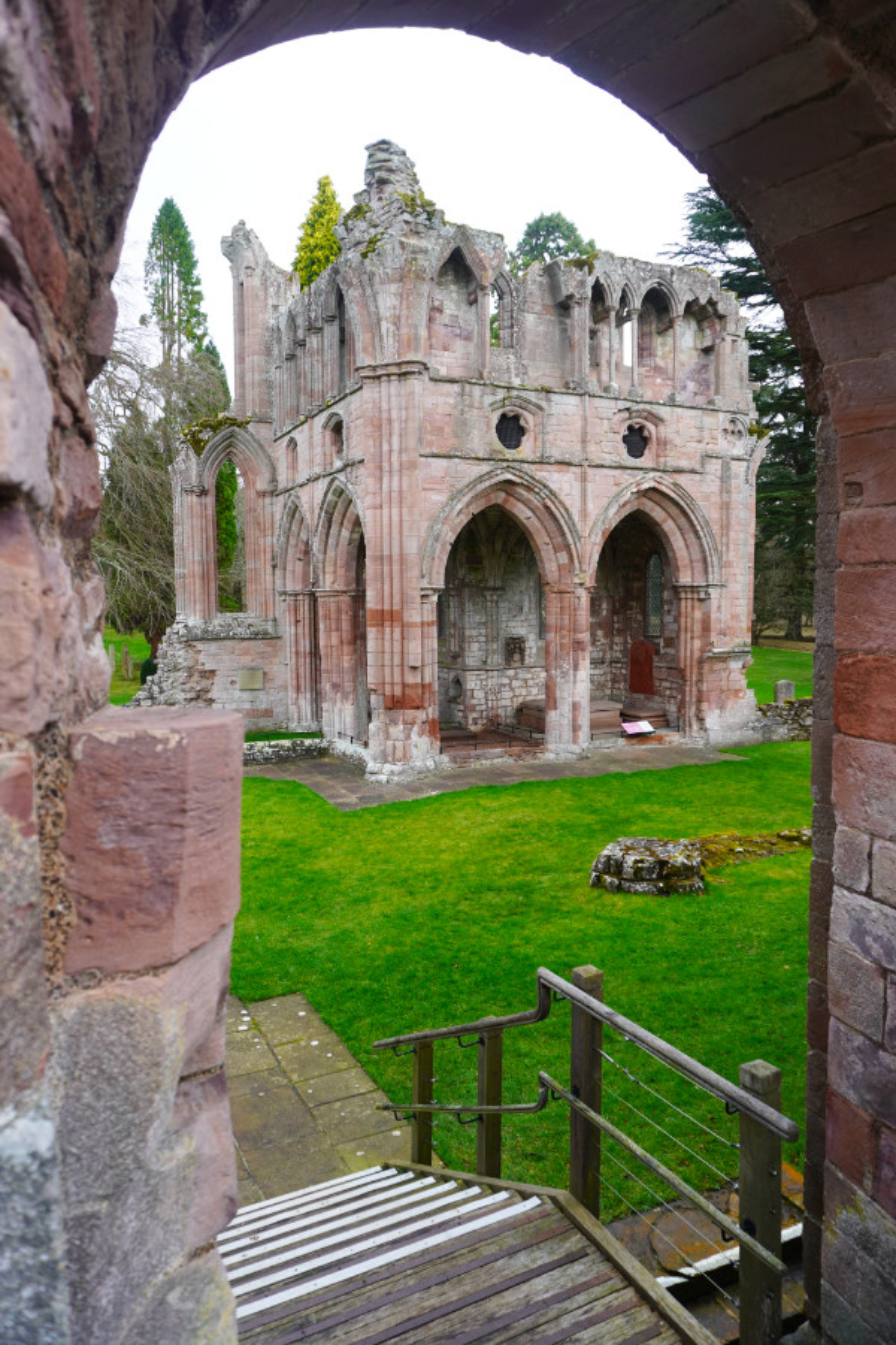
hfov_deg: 53.1
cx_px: 448
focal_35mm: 24
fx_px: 896
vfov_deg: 73.7
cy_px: 672
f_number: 4
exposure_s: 1/60
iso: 100
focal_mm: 16
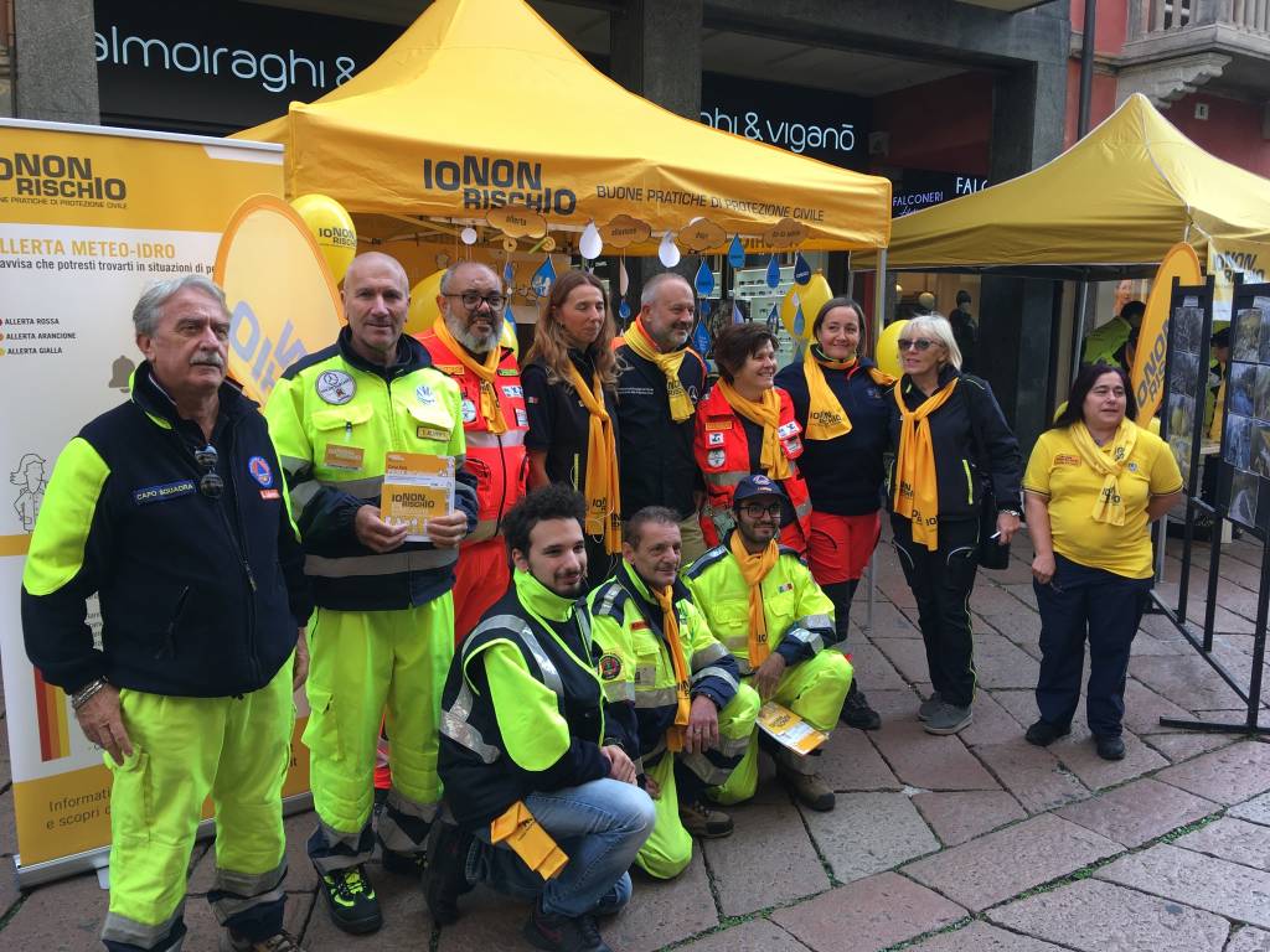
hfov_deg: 61.7
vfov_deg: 48.2
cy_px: 476
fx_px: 1064
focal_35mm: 29
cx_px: 635
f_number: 2.2
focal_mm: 4.15
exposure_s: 1/126
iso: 25
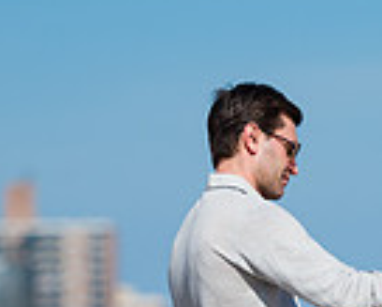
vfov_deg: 2.8
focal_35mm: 560
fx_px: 6336
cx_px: 272
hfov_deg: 3.5
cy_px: 369
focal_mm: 140
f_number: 3.2
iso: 200
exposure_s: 1/6400
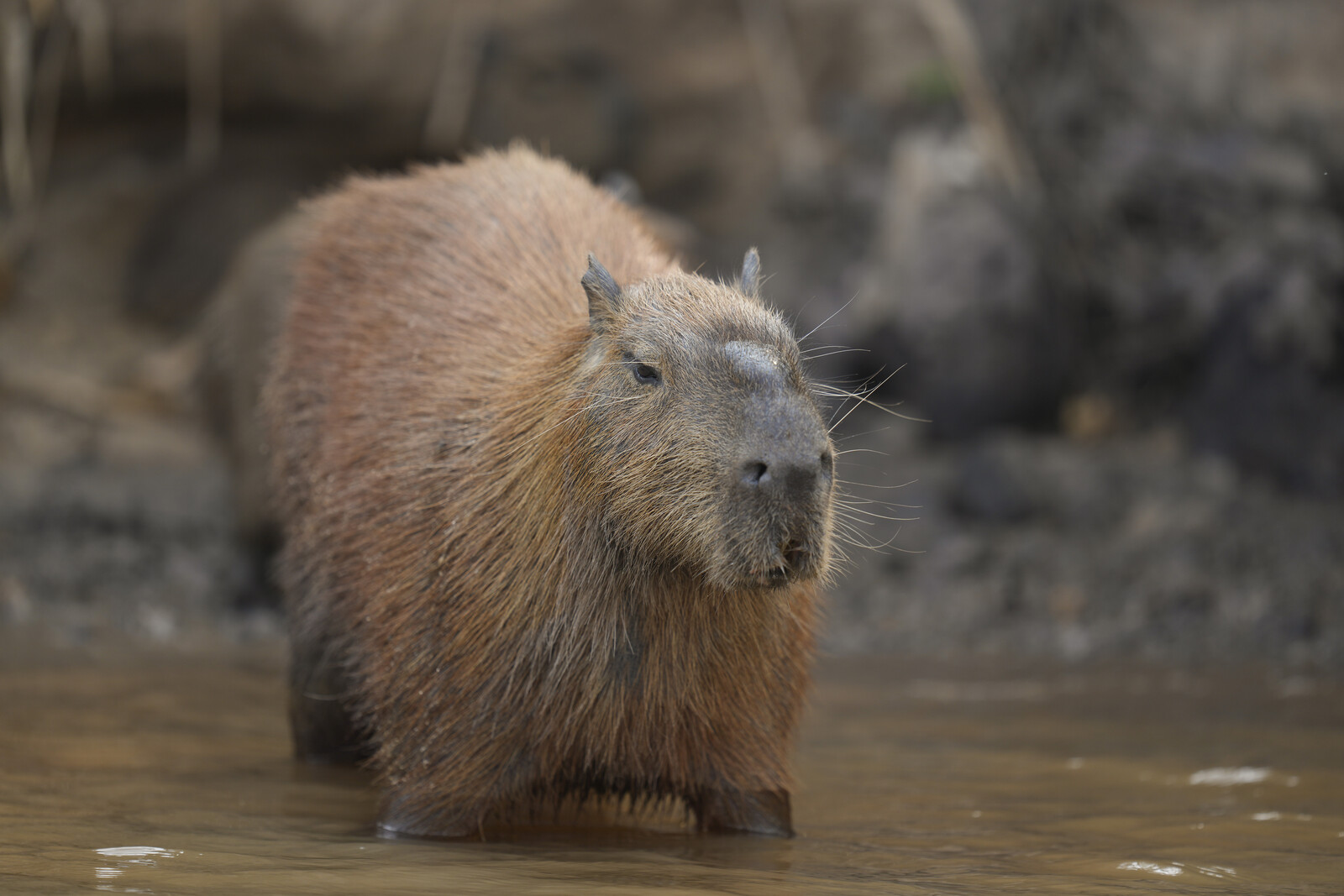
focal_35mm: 400
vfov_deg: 3.4
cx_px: 672
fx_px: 14934
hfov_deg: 5.2
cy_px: 448
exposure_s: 1/800
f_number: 2.8
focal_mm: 400
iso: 200
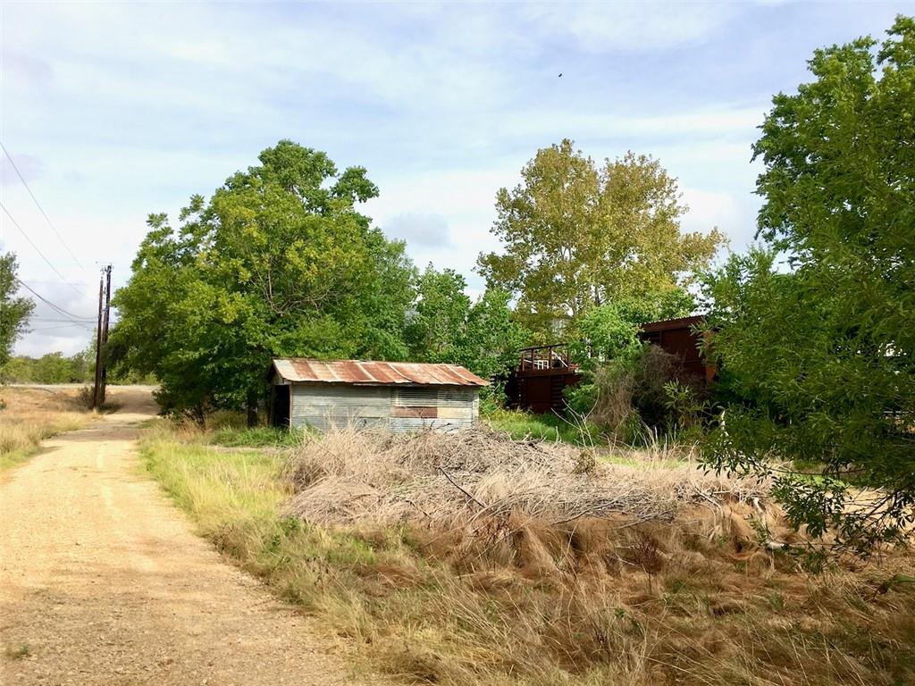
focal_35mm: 29
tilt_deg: +7.1
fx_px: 767
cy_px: 343
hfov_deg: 61.7
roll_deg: -1.2
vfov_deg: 48.2
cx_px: 458
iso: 25
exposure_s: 1/905
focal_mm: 4.15
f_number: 2.2
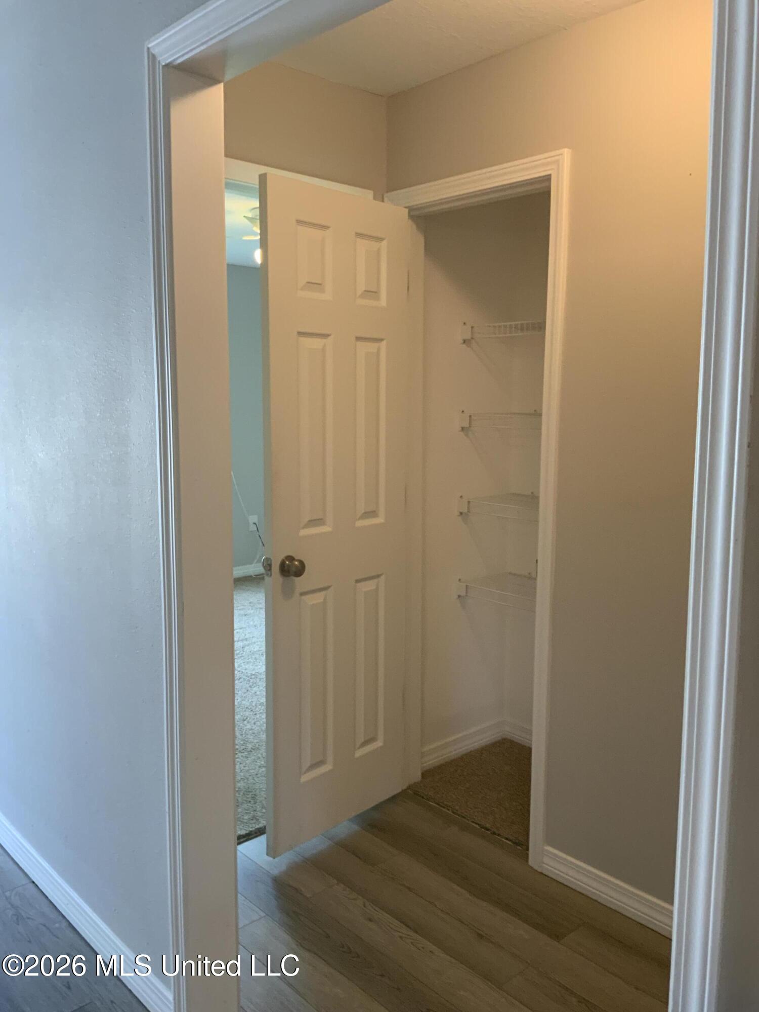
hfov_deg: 48.2
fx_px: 848
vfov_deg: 61.7
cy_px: 506
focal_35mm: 29
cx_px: 380
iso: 125
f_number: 1.8
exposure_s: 1/60
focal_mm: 3
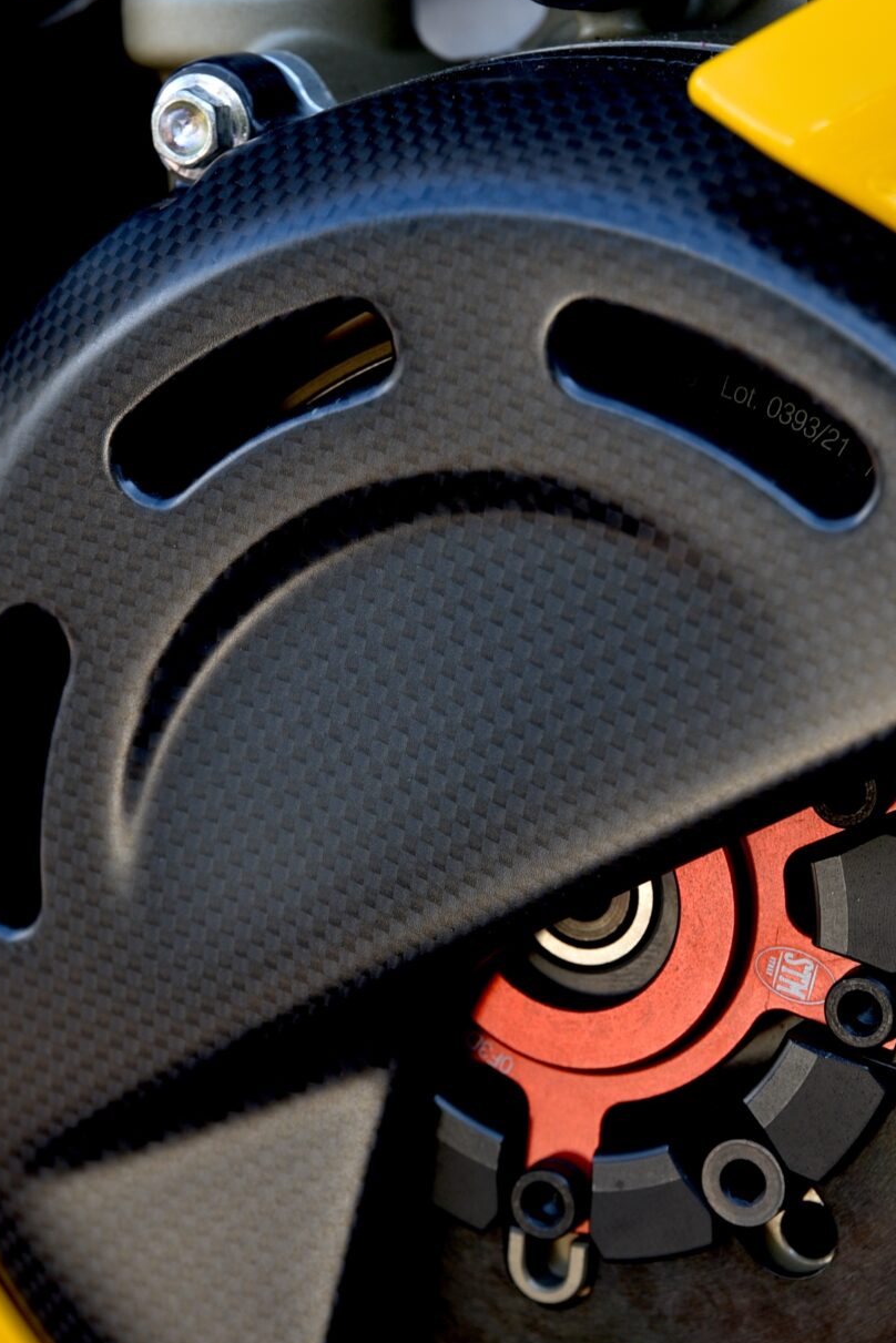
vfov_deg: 13.9
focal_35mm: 148
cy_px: 843
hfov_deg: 9.3
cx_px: 523
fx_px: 5522
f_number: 5.6
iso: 200
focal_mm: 70
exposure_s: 1/125
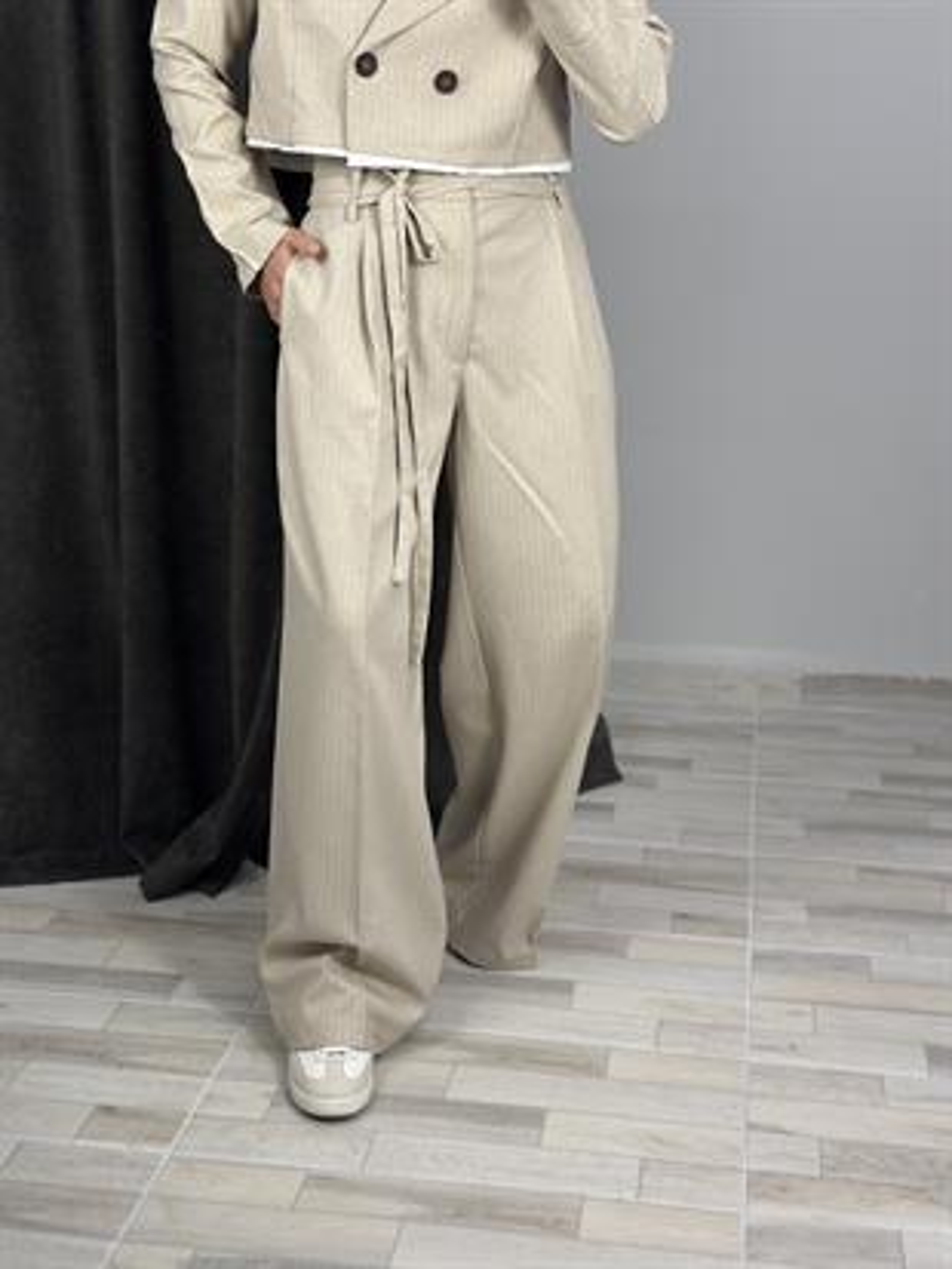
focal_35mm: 48
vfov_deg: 39.6
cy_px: 634
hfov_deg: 30.3
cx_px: 476
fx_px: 1759
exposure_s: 1/100
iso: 100
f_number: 1.78
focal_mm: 6.86
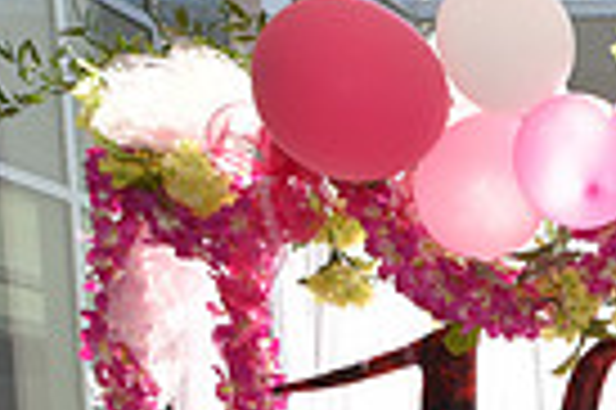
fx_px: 1880
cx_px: 1174
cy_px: 863
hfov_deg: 15.5
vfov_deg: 11.1
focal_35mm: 110
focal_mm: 26
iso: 1600
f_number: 18
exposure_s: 1/200
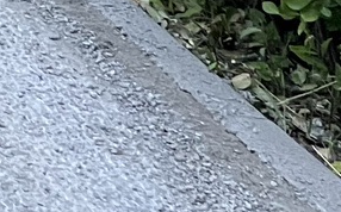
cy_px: -638
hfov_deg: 8.7
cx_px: -738
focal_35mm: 193
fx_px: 1792
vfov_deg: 5.8
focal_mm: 5.7
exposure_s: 1/91
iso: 125
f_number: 1.5
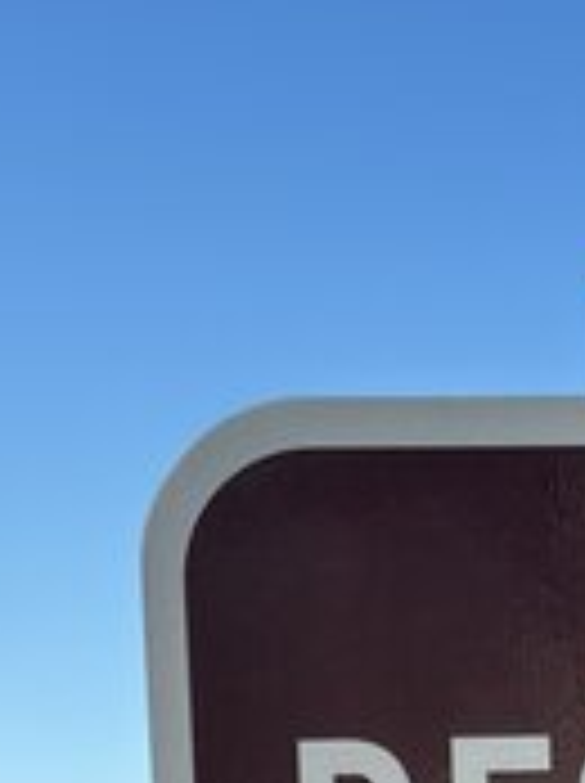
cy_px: 1246
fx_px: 3998
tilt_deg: -5.6
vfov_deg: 10.7
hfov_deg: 8.2
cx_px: 792
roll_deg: +0.7
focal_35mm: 177
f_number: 1.78
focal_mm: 6.86
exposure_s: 1/4785
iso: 100
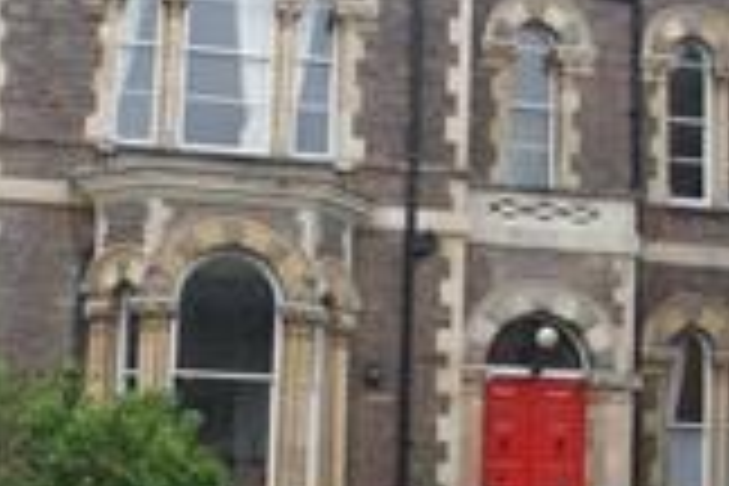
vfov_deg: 16.4
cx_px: 414
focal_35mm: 83
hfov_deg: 24.5
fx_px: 1681
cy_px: 288
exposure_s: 1/40
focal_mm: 20
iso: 100
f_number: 4.5
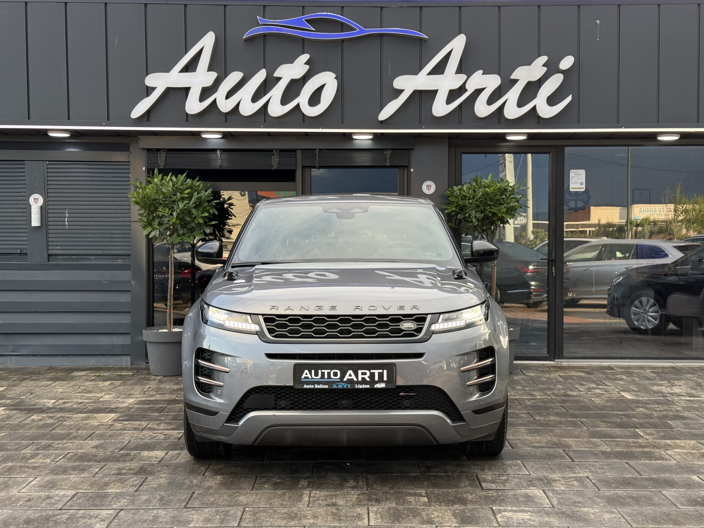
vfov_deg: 30.3
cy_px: 264
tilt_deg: -1.0
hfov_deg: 39.7
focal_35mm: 48
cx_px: 352
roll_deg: +0.1
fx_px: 976
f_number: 1.78
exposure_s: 1/363
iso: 64
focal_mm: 6.76
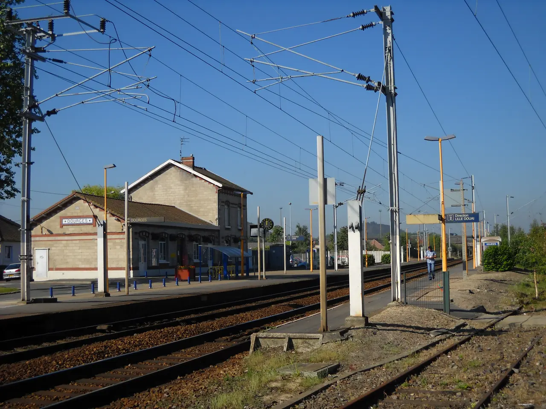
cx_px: 273
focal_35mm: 48
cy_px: 204
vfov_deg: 30.3
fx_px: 757
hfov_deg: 39.7
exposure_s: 1/337
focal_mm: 7.88
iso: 64
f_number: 5.8
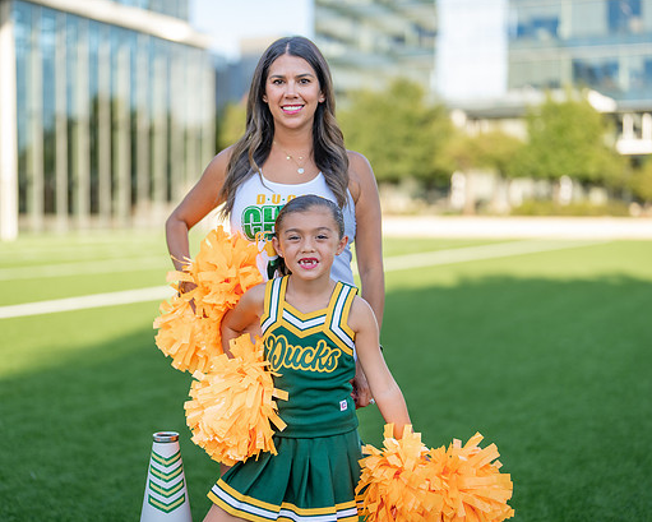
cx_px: 309
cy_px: 260
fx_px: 1100
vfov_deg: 26.7
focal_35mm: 57
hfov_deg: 33.0
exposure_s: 1/1250
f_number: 1.2
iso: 100
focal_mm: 50
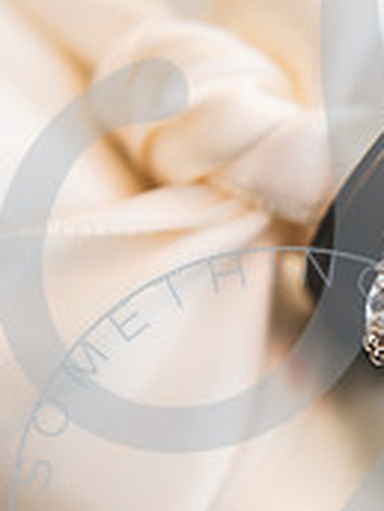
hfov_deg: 10.4
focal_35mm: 141
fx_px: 2086
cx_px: 420
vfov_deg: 14.0
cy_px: 297
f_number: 5.6
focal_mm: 56
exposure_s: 1/160
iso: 100
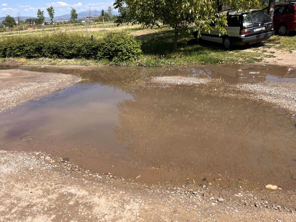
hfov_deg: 67.3
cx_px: 148
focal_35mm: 26
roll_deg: +5.5
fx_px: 222
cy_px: 111
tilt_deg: -21.3
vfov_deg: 53.1
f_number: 1.6
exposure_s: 1/2632
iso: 50
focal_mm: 5.1
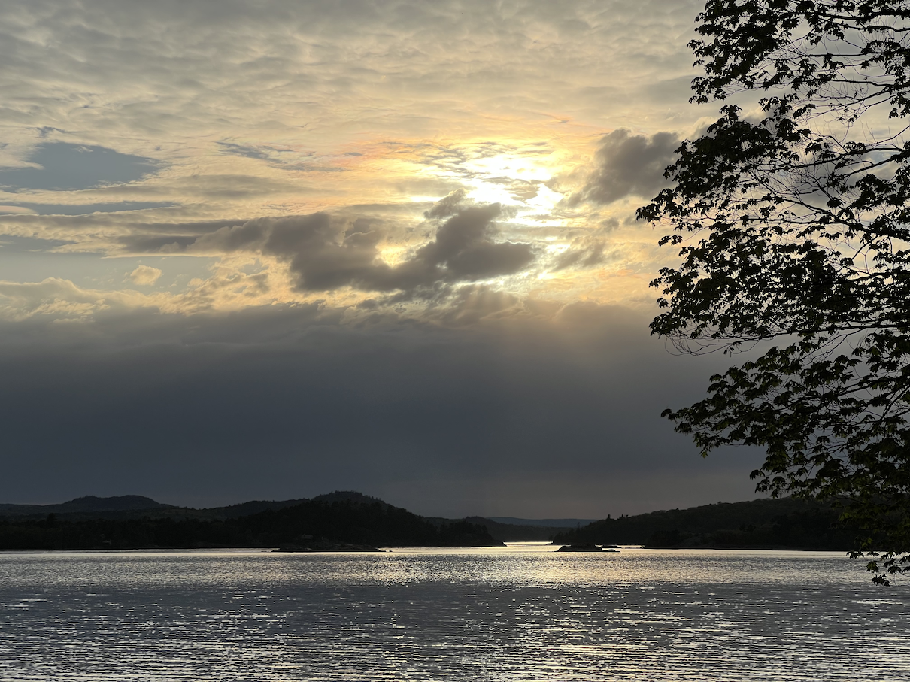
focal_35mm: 77
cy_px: 341
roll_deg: +0.1
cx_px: 455
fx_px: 2024
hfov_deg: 25.3
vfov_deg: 19.1
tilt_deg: +6.5
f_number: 2.8
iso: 25
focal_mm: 9
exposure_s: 1/2660
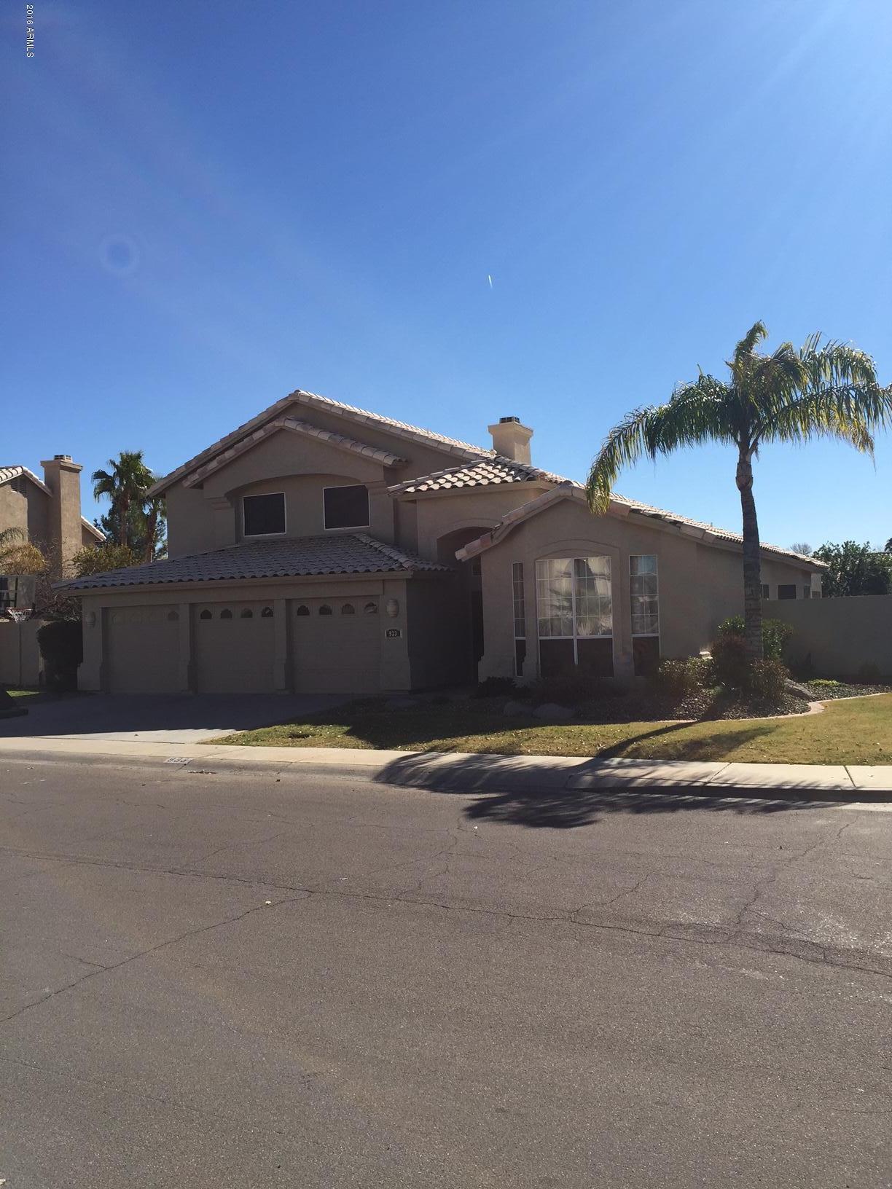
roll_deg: +1.4
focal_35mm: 29
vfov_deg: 61.7
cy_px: 594
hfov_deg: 48.2
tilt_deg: +1.4
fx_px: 996
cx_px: 446
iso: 32
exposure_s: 1/2475
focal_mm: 4.15
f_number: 2.2
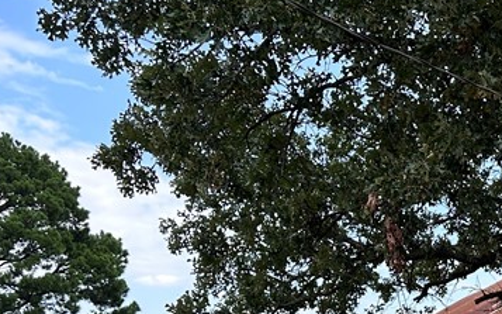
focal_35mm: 73
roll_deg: +0.2
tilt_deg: -0.4
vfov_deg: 16.6
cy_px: 432
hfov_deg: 25.6
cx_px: 586
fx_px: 999
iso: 80
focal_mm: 6.86
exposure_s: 1/989
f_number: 1.78
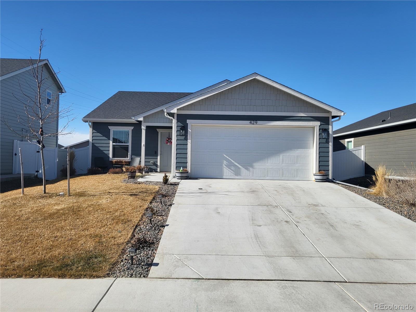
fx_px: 312
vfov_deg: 53.1
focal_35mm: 26
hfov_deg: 67.3
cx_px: 208
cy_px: 156
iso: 50
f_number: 1.8
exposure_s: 1/3100
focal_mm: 4.25
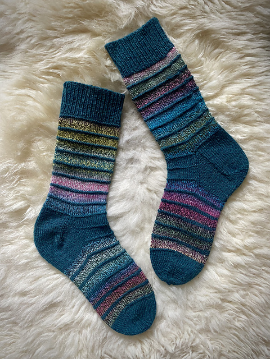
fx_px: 270
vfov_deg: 67.3
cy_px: 180
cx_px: 135
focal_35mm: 26
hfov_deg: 53.1
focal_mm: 4.25
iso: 400
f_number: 1.8
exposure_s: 1/60
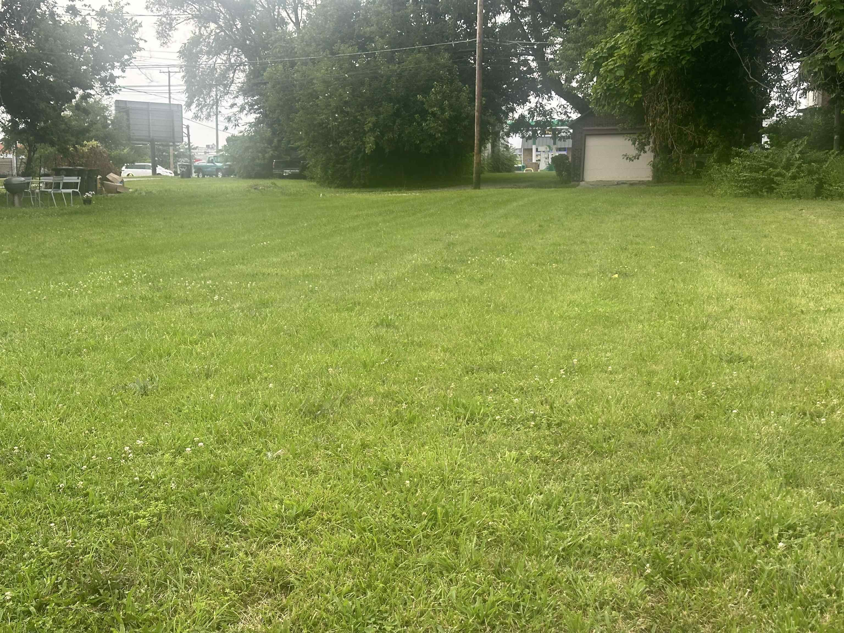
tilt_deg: -6.2
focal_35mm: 48
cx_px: 422
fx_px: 1170
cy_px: 316
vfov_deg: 30.3
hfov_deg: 39.7
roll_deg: +1.6
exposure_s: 1/555
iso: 64
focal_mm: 6.86
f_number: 1.78
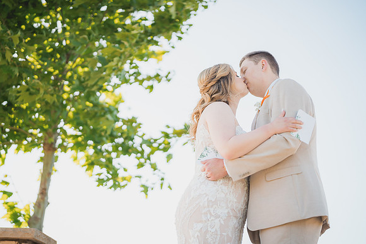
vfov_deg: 27.0
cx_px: 183
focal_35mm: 50
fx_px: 508
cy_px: 122
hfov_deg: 39.6
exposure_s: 1/2500
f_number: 1.4
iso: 125
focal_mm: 50
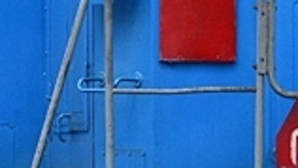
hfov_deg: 1.4
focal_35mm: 1549
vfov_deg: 0.8
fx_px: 12244
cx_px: 179
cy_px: 61
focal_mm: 130
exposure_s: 1/400
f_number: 11
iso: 400
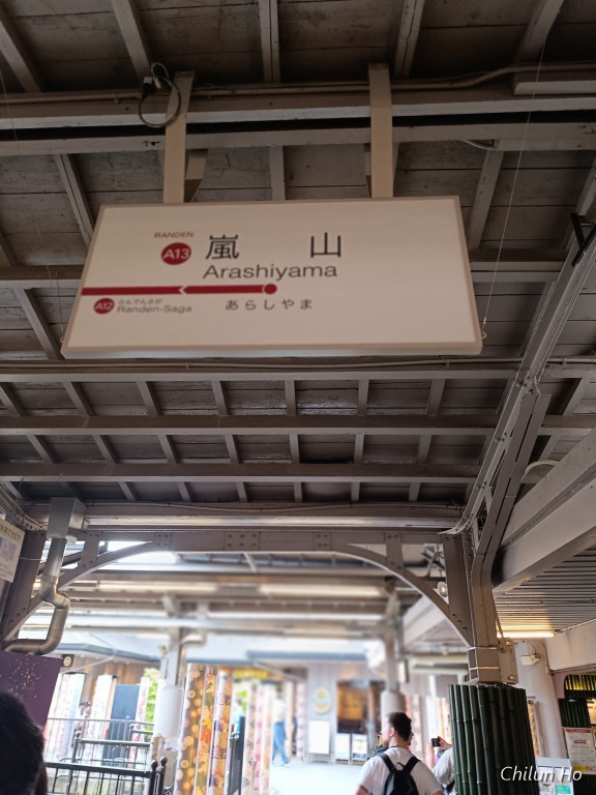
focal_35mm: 24
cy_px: 398
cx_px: 298
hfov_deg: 56.8
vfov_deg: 71.6
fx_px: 551
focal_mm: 4.71
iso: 1009
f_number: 1.79
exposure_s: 1/100
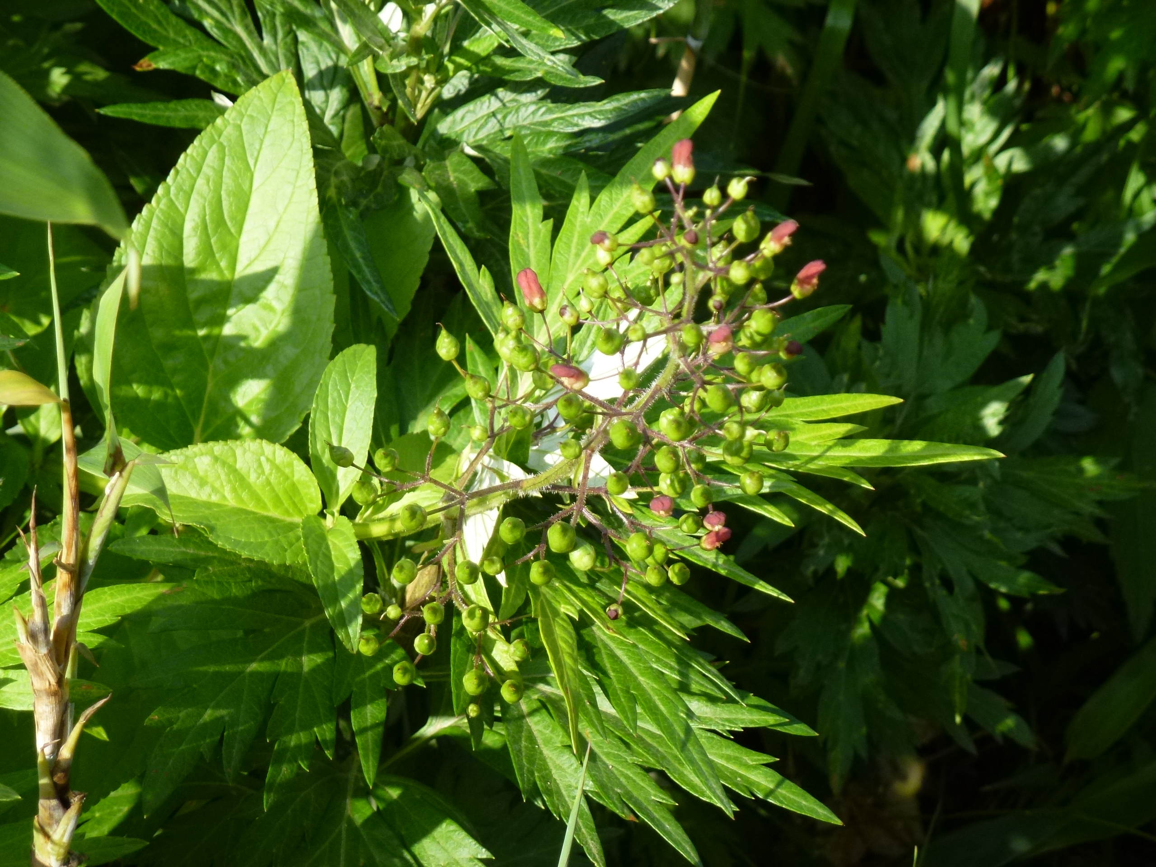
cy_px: 434
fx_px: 6078
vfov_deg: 8.2
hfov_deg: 10.9
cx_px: 578
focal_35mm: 182
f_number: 5.4
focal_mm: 32.6
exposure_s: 1/320
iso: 200
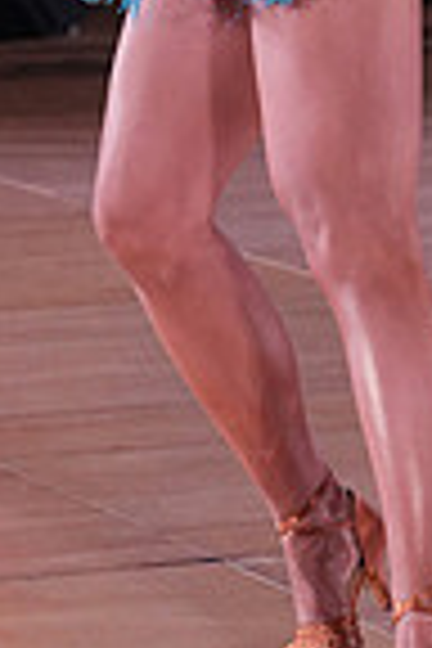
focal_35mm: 335
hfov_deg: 4.1
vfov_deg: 6.1
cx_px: 466
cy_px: -333
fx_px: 6030
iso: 2000
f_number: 4
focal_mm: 83
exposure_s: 1/400
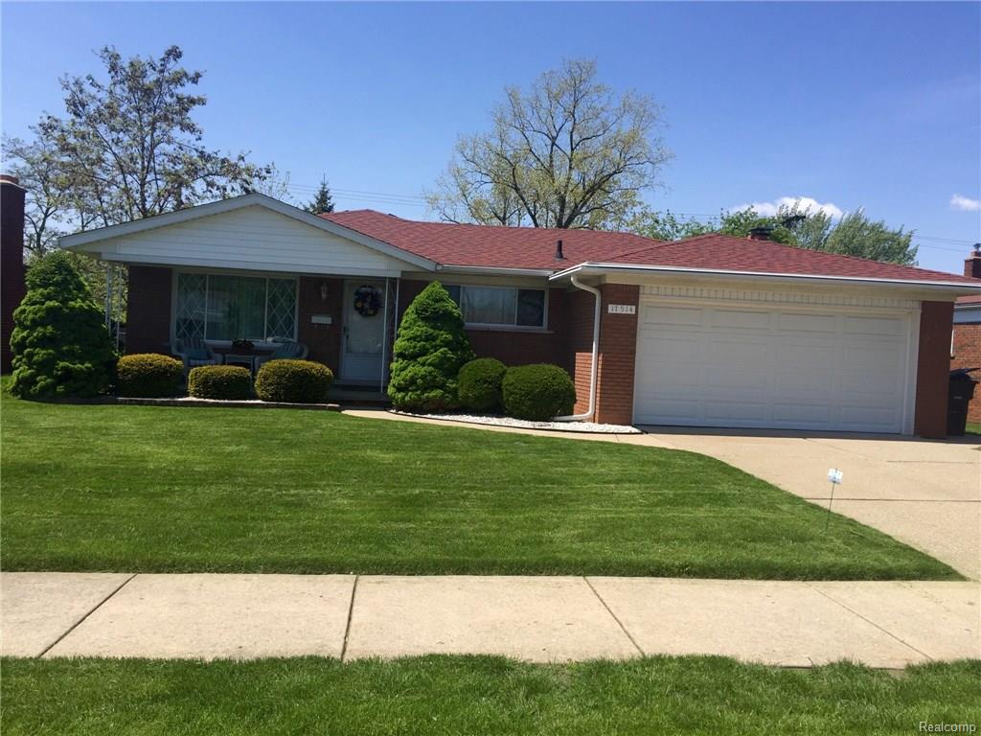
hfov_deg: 61.7
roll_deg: -3.5
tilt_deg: -2.7
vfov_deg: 48.2
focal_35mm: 29
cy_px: 368
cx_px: 490
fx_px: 822
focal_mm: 4.15
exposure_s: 1/1647
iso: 32
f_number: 2.2
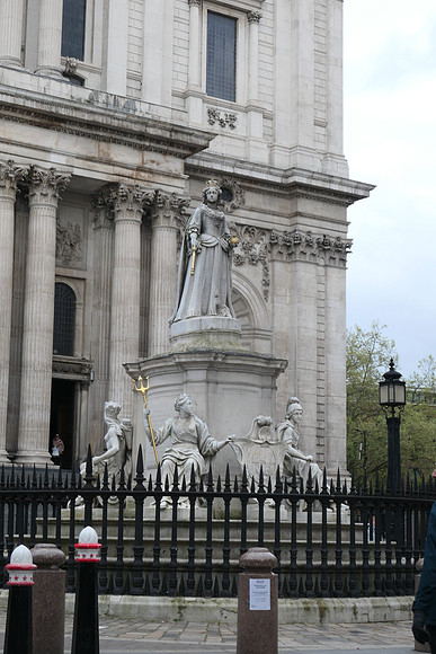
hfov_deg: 20.9
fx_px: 1180
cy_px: 327
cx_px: 218
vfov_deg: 31.0
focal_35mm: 65
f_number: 4.6
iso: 200
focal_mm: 23.6
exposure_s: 1/250
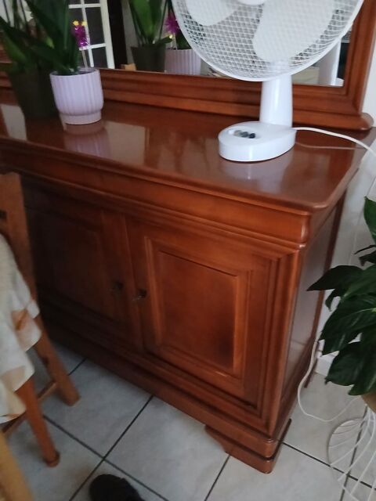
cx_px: 188
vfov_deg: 67.3
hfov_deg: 53.1
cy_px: 250
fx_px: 377
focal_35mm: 26
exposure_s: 1/16.7
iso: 2000
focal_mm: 3.98
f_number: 1.8
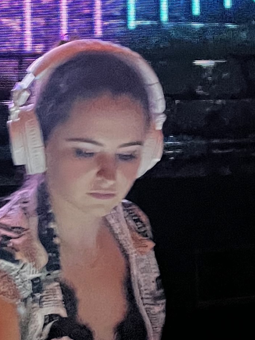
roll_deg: +1.8
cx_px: -11
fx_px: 1110
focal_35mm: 113
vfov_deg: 17.3
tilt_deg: +1.3
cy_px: 73
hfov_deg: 12.9
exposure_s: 1/34
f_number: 1.6
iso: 1000
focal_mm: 5.1
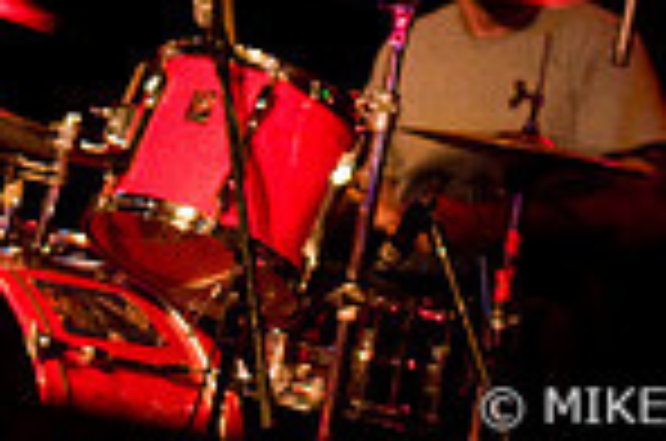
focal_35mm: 176
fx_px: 3249
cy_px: -421
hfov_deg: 11.7
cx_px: 171
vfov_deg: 7.5
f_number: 1.6
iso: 1000
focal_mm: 30
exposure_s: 1/40
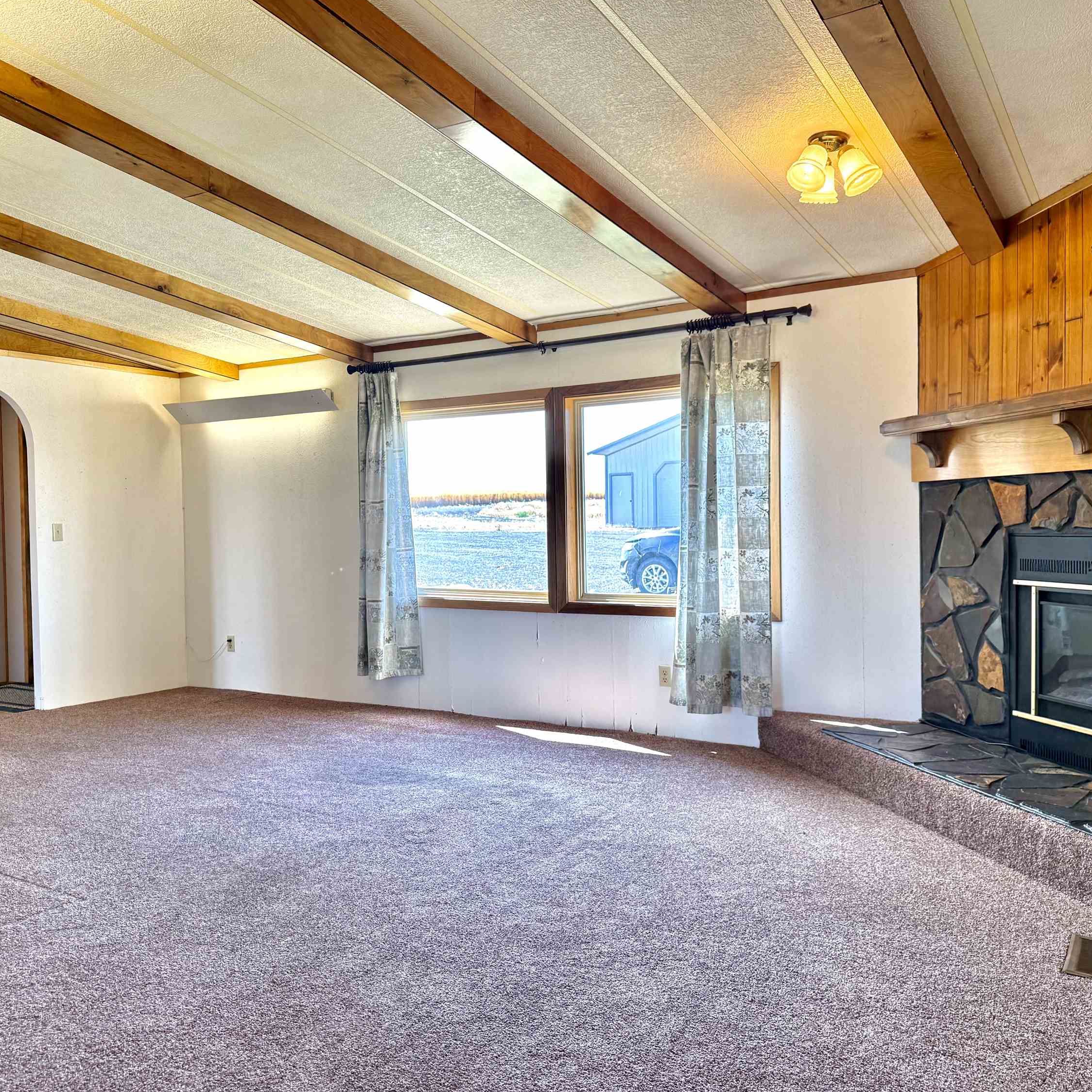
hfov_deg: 55.5
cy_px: 548
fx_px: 1035
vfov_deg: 55.6
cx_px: 497
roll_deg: +1.0
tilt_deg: -2.1
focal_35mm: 29
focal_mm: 6.76
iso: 125
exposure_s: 1/229
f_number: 1.78
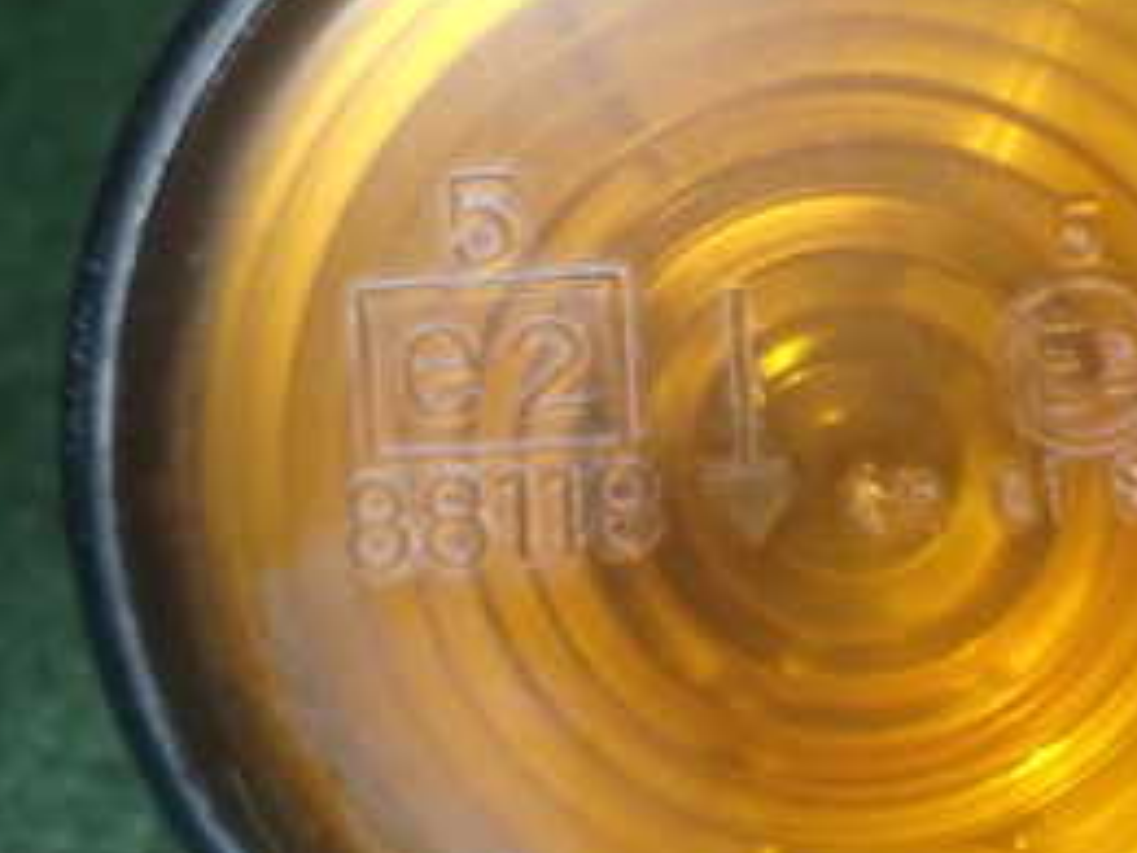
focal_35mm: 143
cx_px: 818
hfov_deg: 13.8
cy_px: 433
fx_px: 4697
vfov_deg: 10.4
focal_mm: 11.09
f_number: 10
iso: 400
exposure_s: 1/60
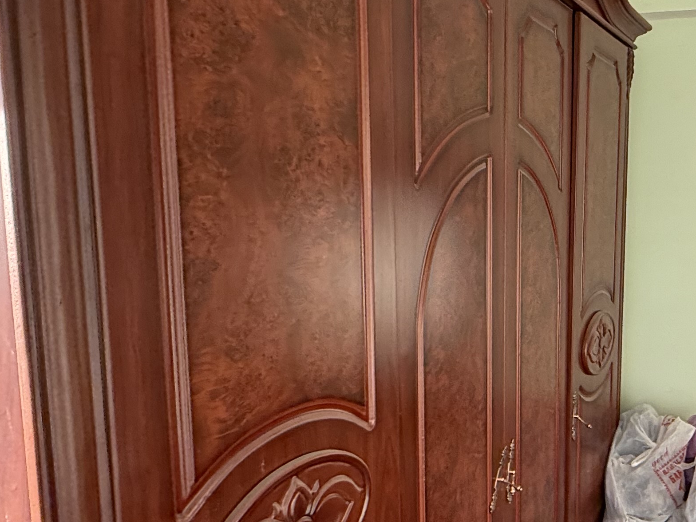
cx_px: 621
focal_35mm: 36
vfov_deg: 39.6
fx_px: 724
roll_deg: -2.6
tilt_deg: -3.9
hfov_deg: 46.5
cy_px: 277
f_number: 2.2
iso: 125
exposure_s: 1/99
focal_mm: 2.22
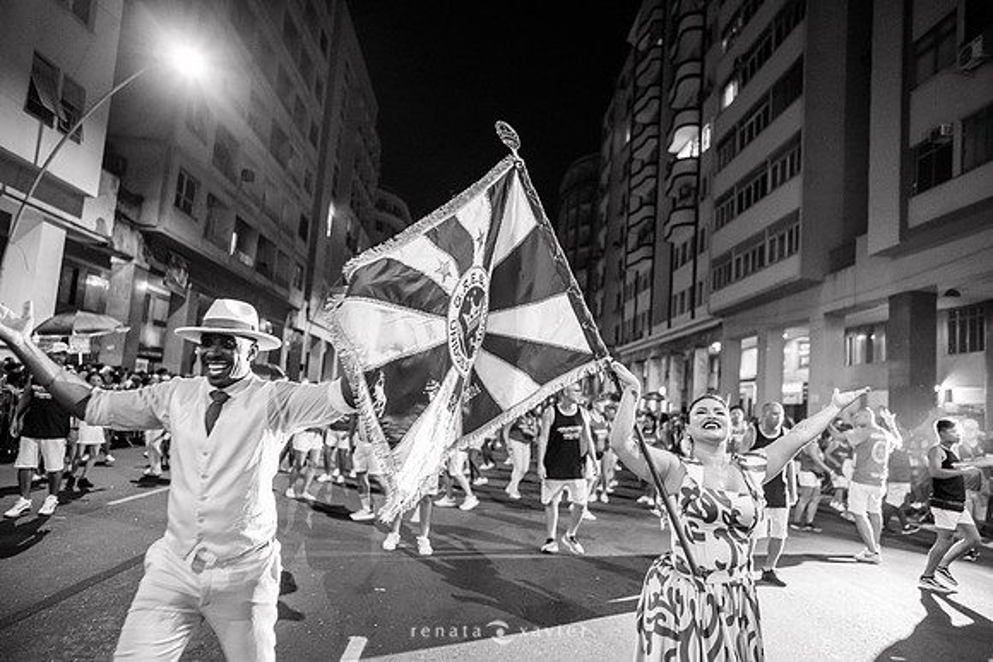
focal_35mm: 24
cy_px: 331
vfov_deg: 53.2
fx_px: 662
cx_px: 496
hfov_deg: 73.7
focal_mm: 24
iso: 5000
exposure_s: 1/200
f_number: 2
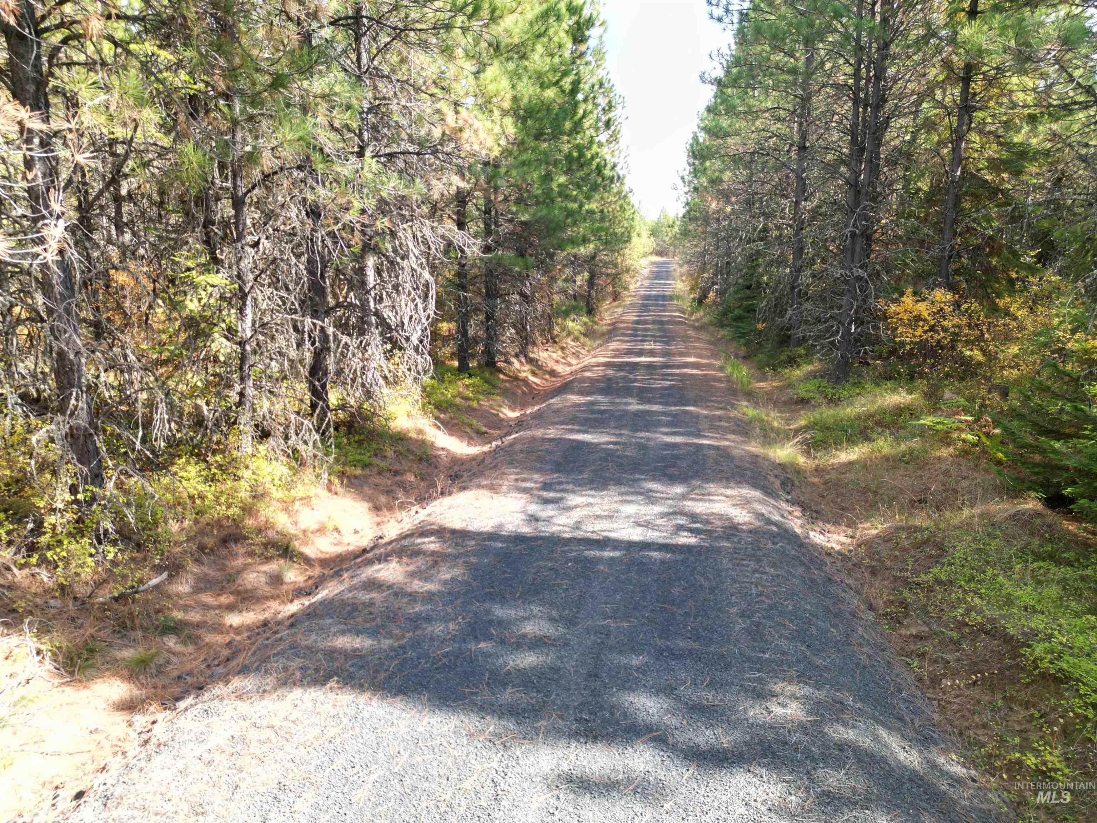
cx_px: 548
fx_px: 761
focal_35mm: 24
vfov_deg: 56.8
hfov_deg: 71.6
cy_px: 412
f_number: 1.7
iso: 100
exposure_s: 1/90
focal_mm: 6.72
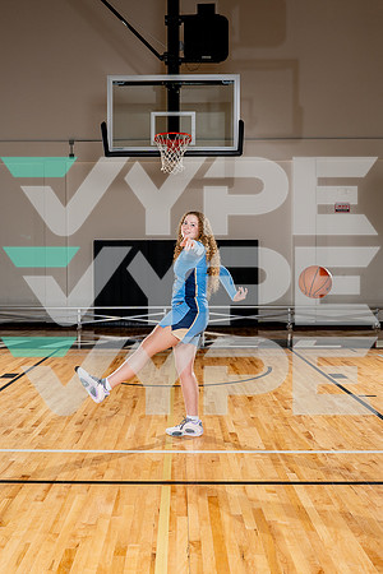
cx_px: 164
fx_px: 585
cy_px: 286
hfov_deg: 36.2
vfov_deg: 52.3
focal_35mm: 37
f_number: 5.6
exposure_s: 1/250
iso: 200
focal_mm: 24
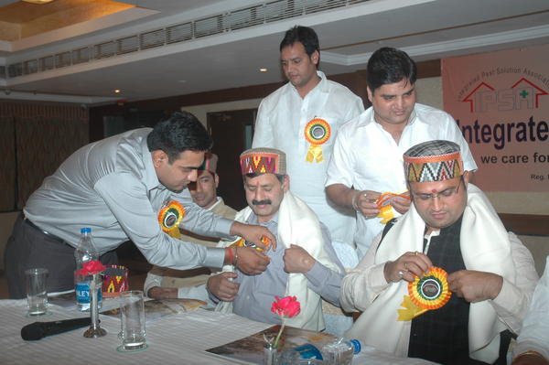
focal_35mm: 40
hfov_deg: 48.0
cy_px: 182
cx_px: 274
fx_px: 617
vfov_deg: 33.0
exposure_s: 1/60
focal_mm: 27
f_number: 4.5
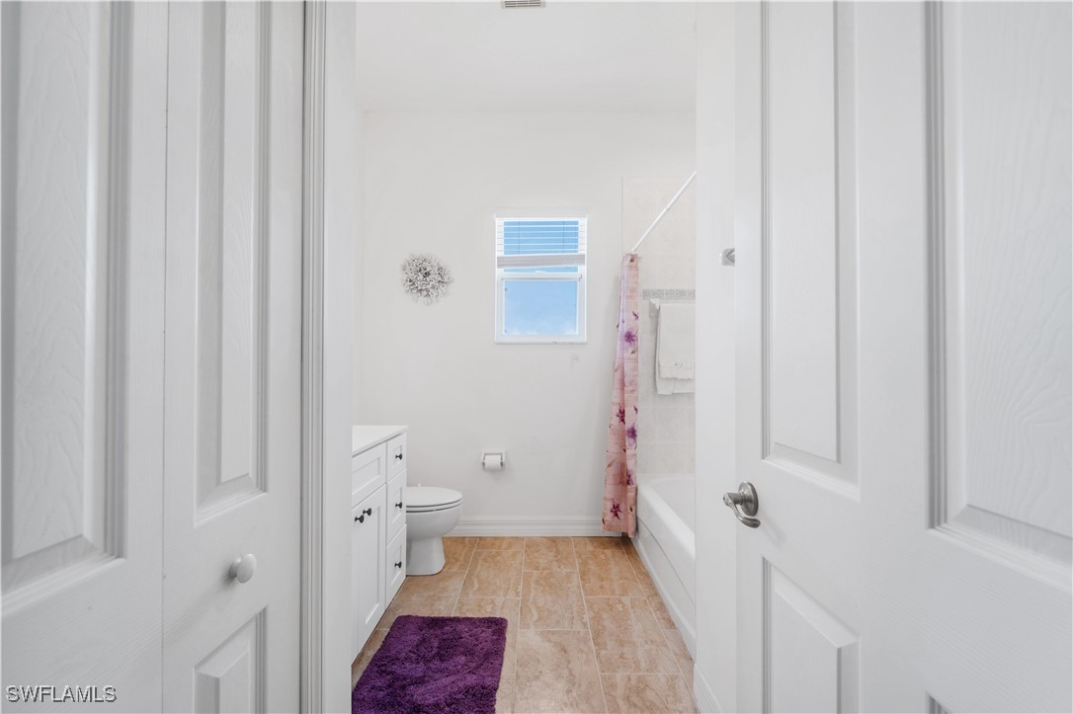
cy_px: 357
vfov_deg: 81.2
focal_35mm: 14
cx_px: 536
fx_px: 417
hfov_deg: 104.3
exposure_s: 1/25
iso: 250
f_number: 8
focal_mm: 14
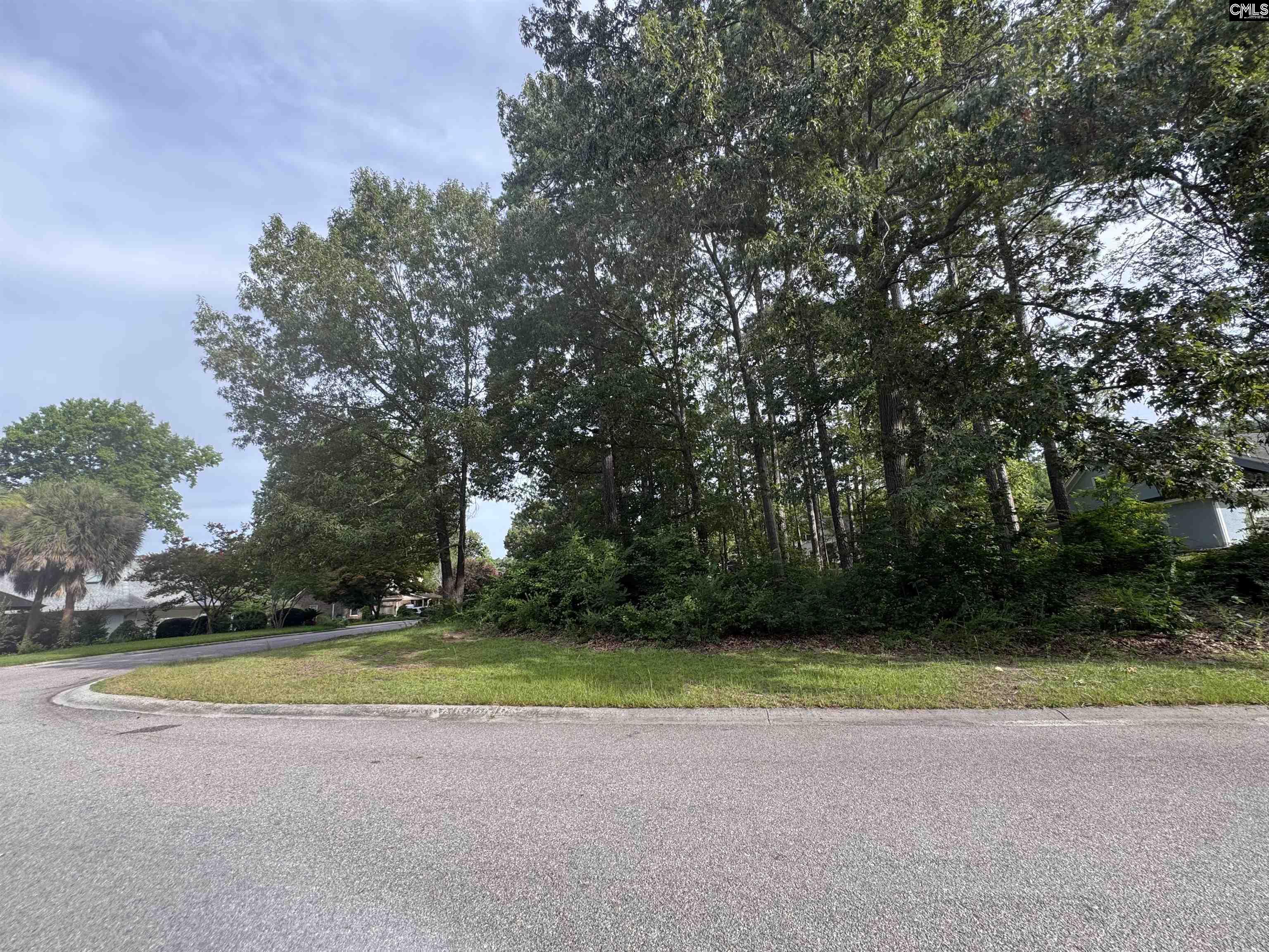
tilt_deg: +12.1
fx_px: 513
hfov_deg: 102.1
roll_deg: +2.1
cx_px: 634
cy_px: 476
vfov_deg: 85.7
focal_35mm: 14
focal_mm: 2.22
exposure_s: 1/253
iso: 40
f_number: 2.2
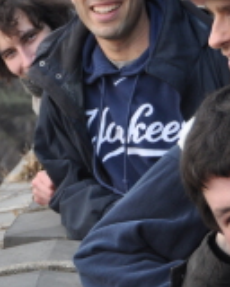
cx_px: -86
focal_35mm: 176
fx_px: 1498
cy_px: 109
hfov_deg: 8.6
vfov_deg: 11.0
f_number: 5
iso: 400
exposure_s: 1/80
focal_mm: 40
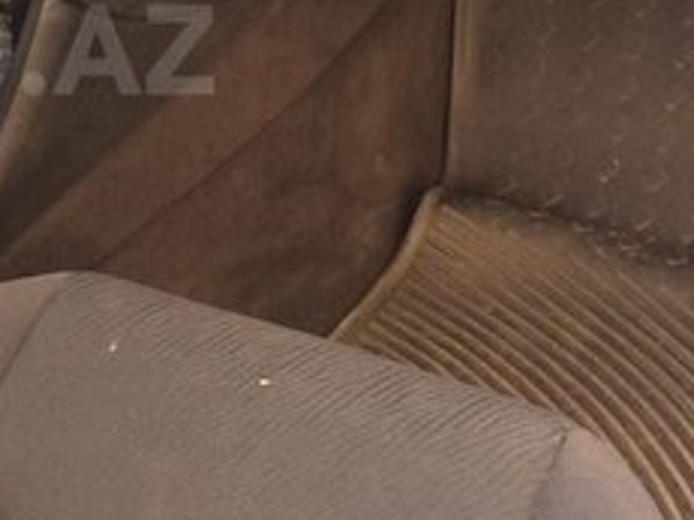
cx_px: -93
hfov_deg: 22.1
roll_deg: +15.5
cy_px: 50
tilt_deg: -32.4
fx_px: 1663
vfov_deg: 17.5
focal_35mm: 83
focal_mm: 4.15
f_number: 2.2
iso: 100
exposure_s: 1/33
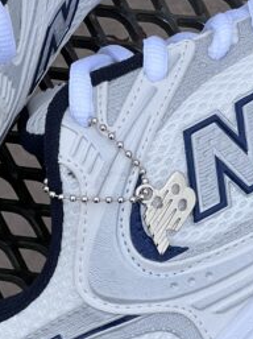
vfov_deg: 8.2
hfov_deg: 6.2
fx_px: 2345
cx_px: 137
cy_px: 13
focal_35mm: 240
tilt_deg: -77.9
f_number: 2.8
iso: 32
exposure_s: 1/183
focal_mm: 9
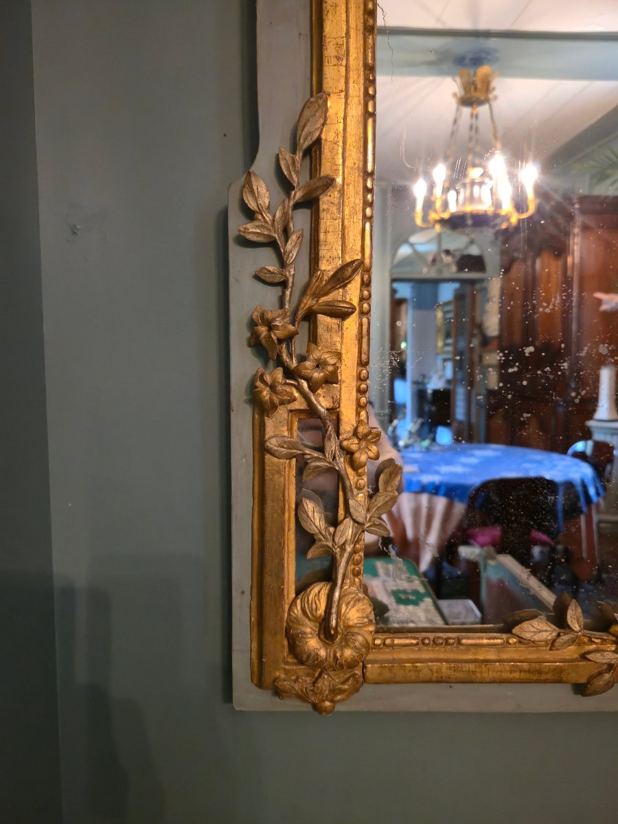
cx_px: 309
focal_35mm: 23
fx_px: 547
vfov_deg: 73.9
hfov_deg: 58.9
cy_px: 412
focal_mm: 5.4
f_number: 1.8
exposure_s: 1/33.3
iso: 640
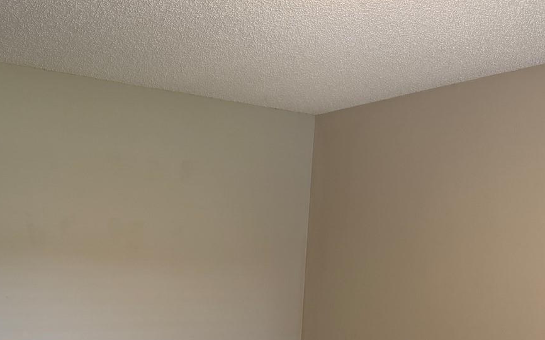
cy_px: 344
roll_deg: -2.1
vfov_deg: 25.9
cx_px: 194
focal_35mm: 47
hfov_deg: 42.2
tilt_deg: -6.8
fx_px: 698
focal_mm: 6.76
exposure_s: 1/120
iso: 160
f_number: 1.78
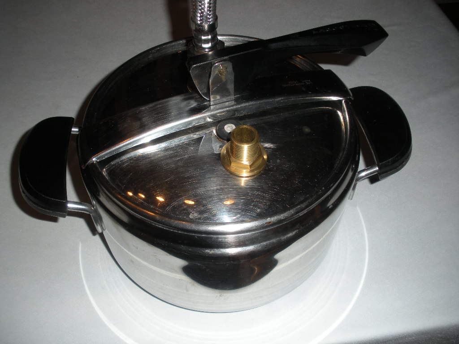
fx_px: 477
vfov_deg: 39.7
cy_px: 172
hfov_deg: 51.4
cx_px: 230
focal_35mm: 36
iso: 64
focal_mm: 6.3
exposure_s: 1/60
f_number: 3.5
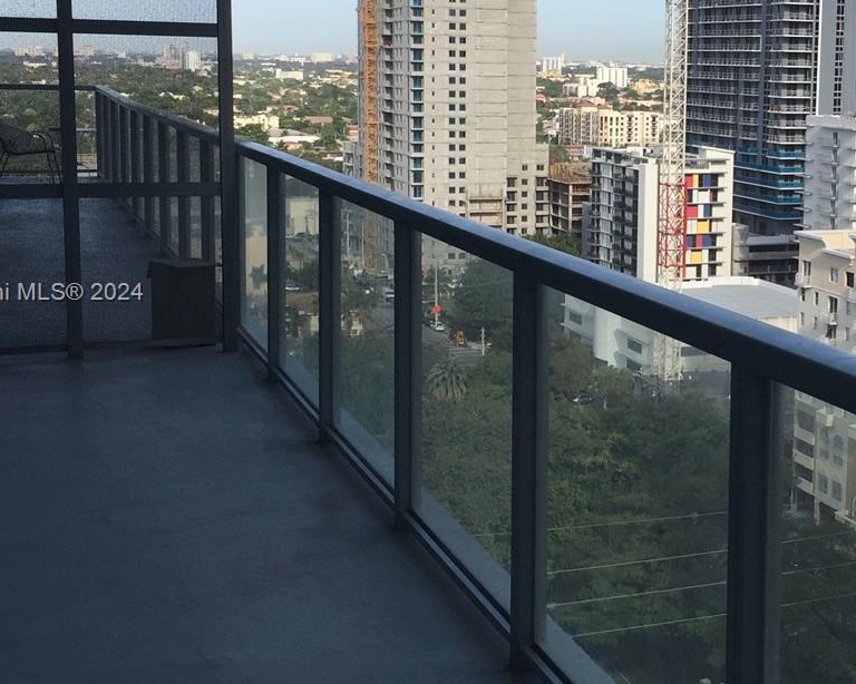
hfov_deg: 31.2
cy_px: 294
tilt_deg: -7.5
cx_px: 679
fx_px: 1494
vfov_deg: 25.8
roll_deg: -1.7
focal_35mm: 59
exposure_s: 1/1647
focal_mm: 4.15
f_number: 2.2
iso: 32
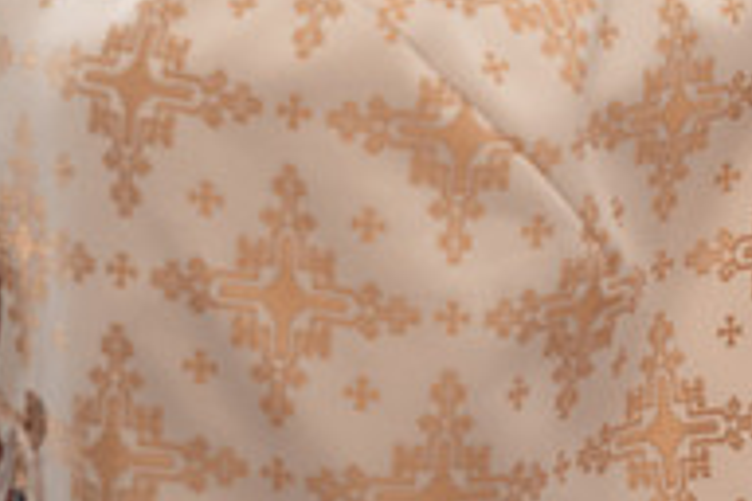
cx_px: 1081
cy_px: -20
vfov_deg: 11.8
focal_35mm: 115
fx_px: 2402
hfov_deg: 16.4
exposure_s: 1/250
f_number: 3.2
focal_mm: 38
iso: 1600
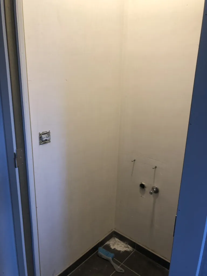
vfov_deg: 63.4
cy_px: 138
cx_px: 104
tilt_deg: -17.4
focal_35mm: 28
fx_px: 223
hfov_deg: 49.7
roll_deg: -0.9
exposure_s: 1/24
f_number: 1.8
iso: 32
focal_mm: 3.99
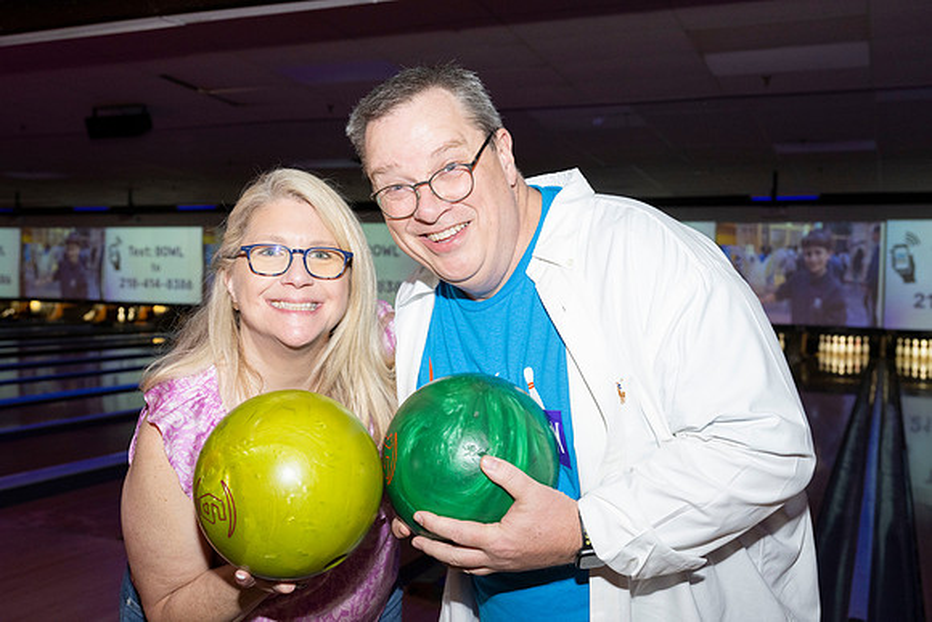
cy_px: 311
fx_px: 932
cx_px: 466
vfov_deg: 36.9
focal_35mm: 36
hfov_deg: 53.1
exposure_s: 1/100
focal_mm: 36
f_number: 5.6
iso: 1600
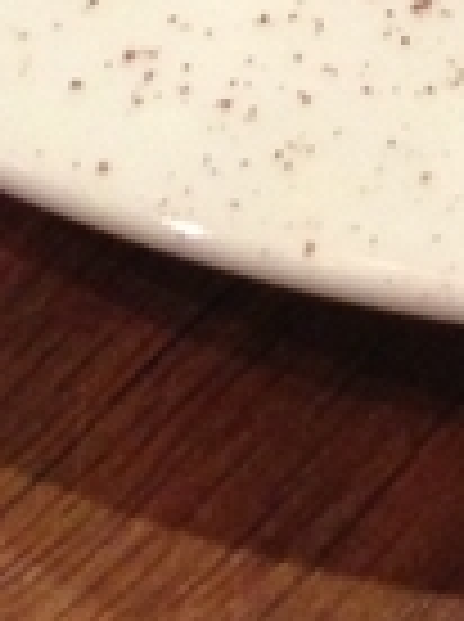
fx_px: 3442
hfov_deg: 7.5
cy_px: -1107
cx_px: 874
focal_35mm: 192
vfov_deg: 8.8
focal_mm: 4.13
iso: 250
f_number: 2.4
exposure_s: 1/20
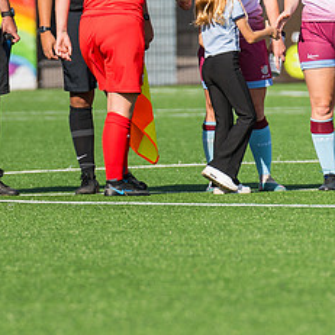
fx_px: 10533
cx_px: 13
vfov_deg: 1.8
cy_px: 70
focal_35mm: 962
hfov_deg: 1.8
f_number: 4
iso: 200
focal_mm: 300
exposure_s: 1/2000
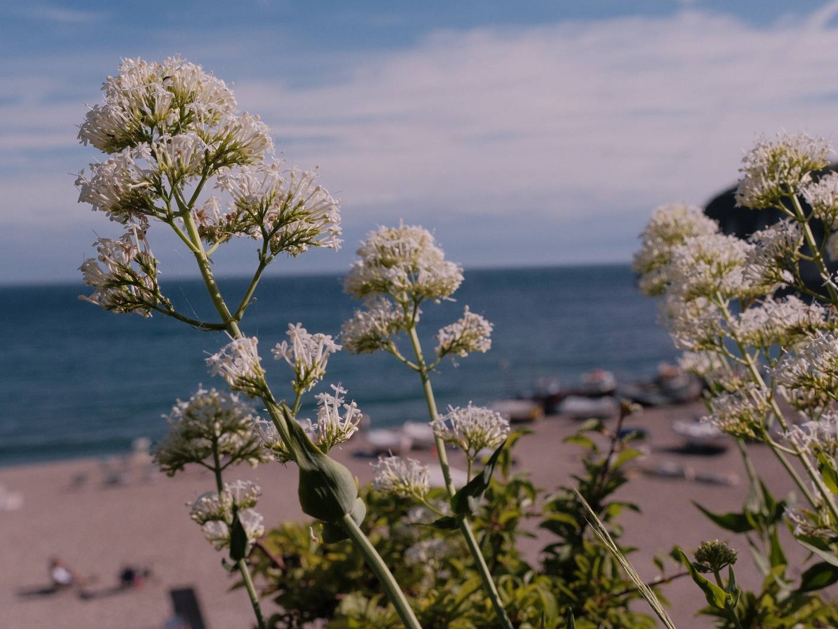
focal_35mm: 48
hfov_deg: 39.6
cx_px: 475
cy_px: 315
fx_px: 1162
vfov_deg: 30.3
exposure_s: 1/2900
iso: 640
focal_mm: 29.2
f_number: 8
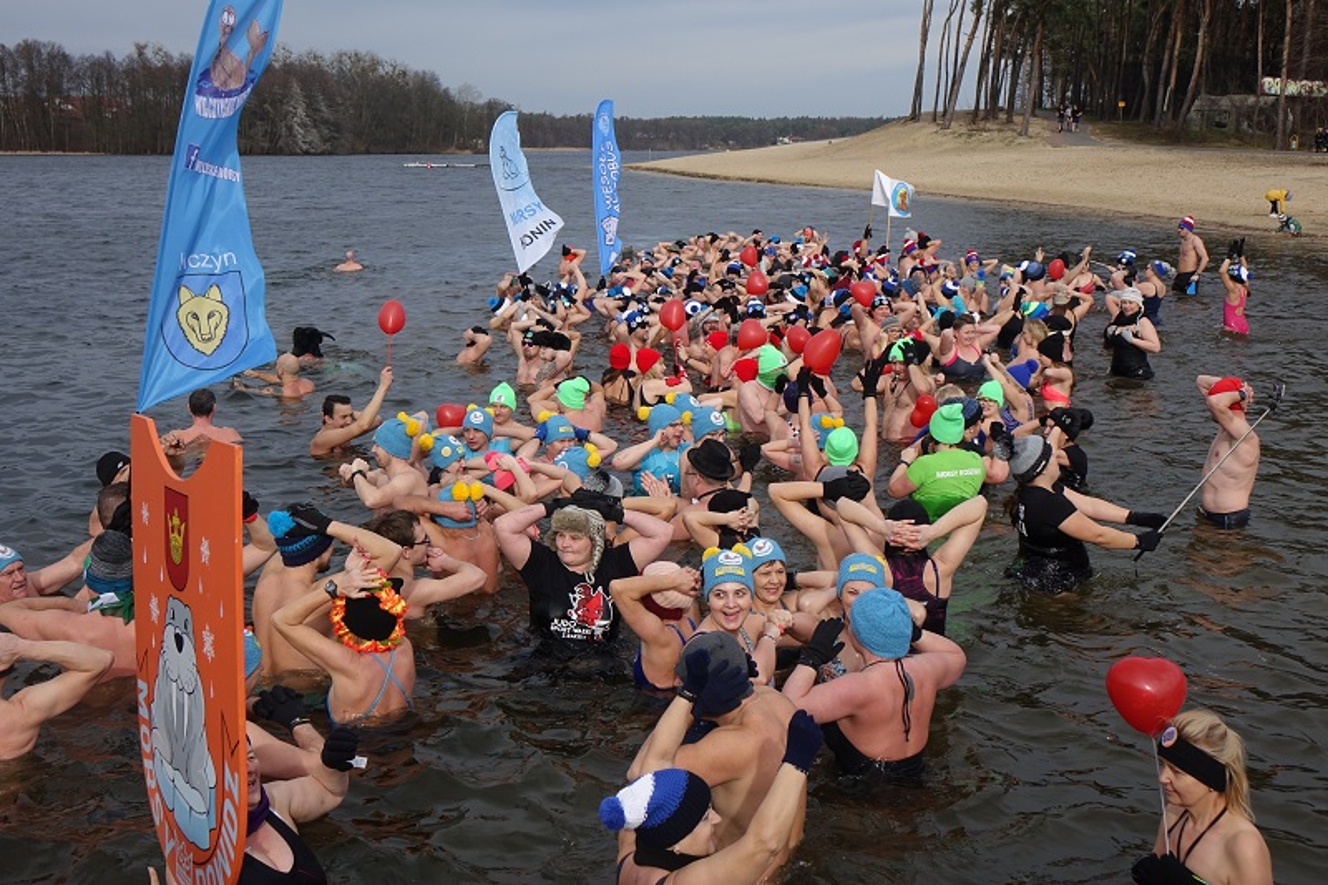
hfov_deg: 44.5
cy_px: 442
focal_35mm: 44
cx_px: 664
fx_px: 1623
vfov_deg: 30.5
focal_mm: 16.09
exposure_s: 1/800
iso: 125
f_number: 4
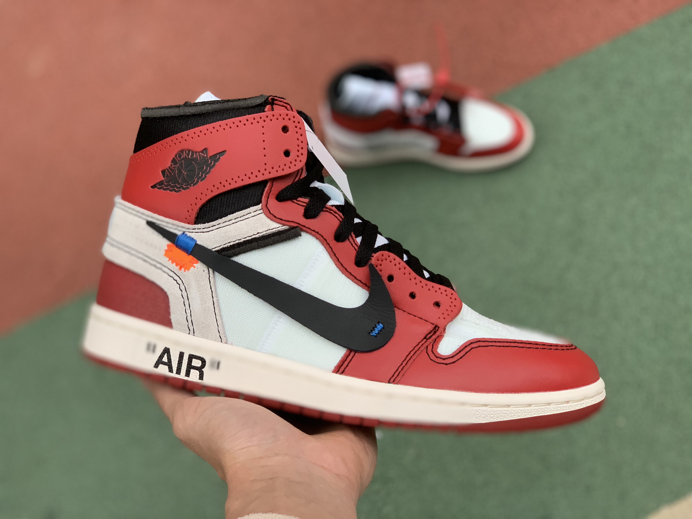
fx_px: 1040
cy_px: 260
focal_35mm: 52
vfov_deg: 28.0
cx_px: 346
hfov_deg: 36.8
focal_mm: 6
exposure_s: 1/122
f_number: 2.4
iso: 100
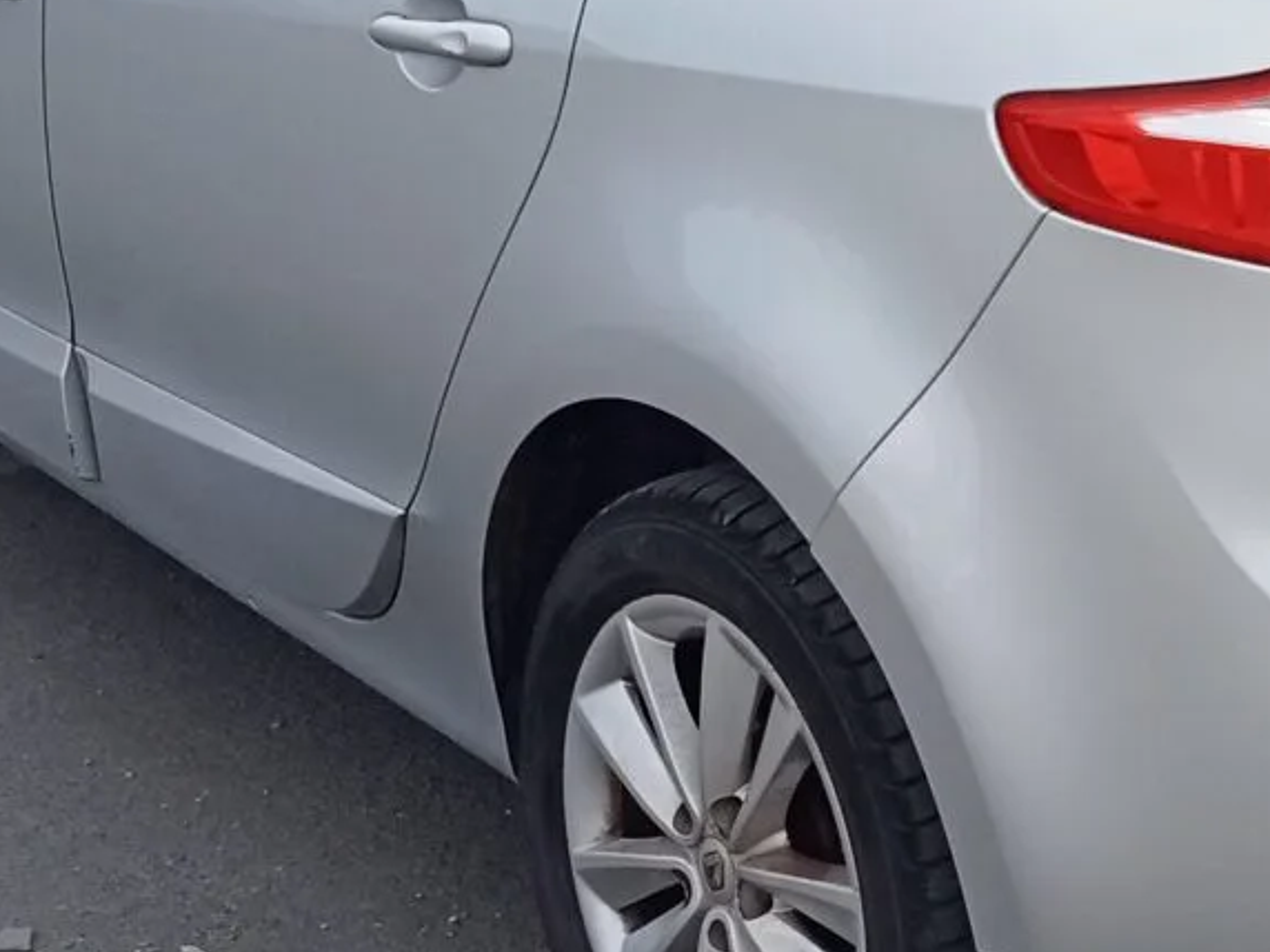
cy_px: 126
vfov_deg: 15.6
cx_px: 1241
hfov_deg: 20.3
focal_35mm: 94
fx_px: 3449
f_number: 2.2
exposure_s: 1/551
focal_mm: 3.46
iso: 100
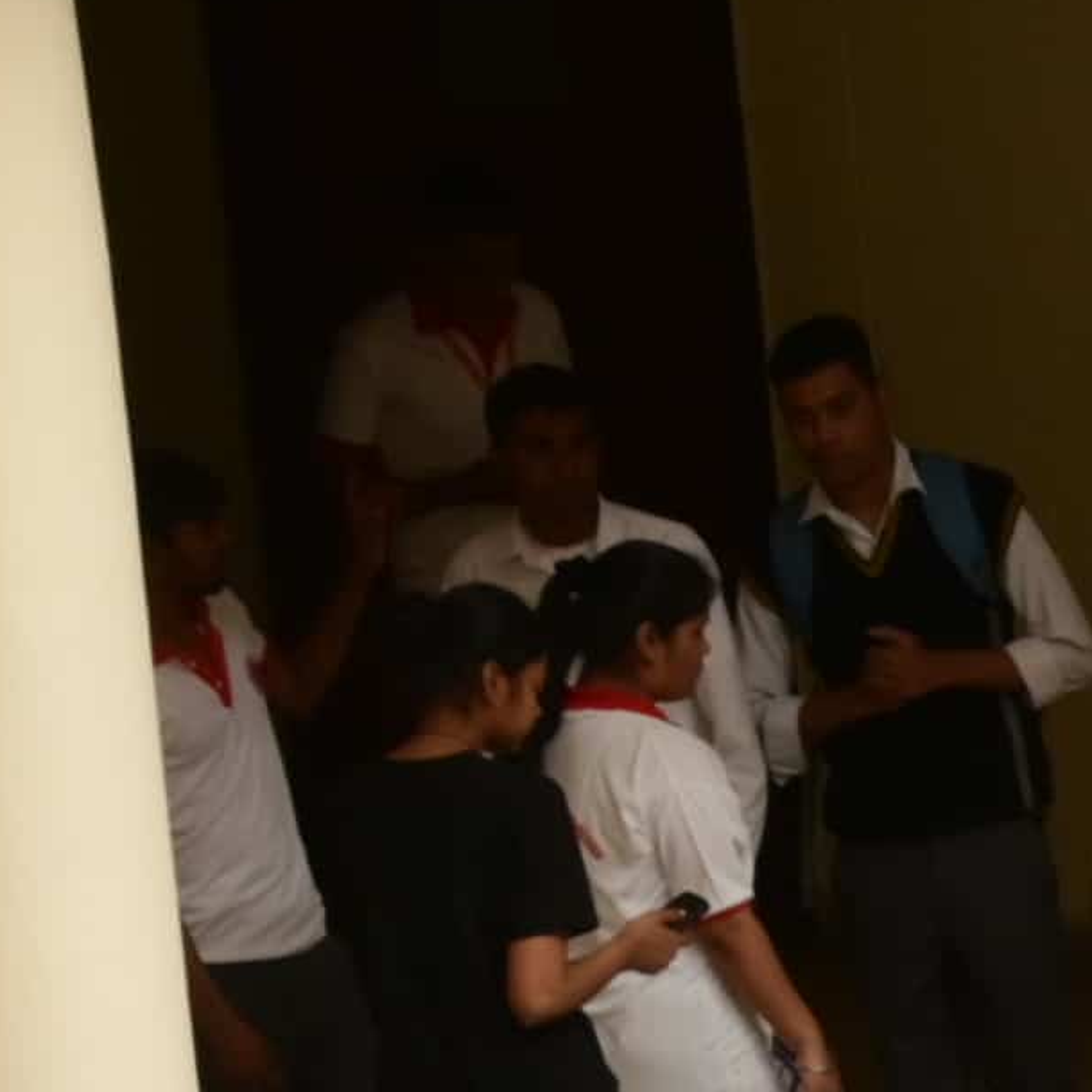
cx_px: 3939
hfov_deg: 4.5
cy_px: 3346
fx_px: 12884
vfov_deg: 4.6
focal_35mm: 361
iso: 400
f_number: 4
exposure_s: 1/125
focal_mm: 43
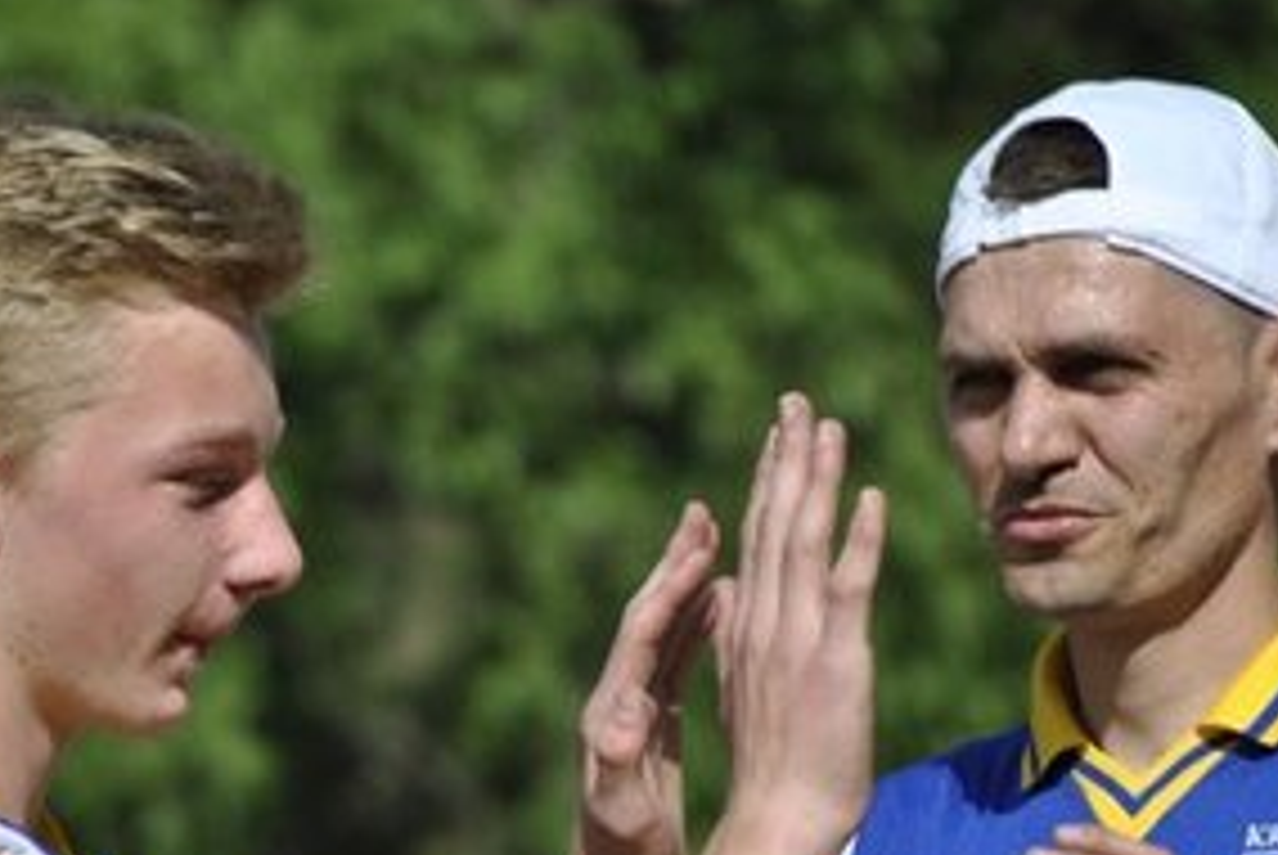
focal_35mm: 550
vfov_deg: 2.5
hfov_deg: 3.7
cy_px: 968
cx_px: 252
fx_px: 19545
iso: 160
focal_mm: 160
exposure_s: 1/1000
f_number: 5.3
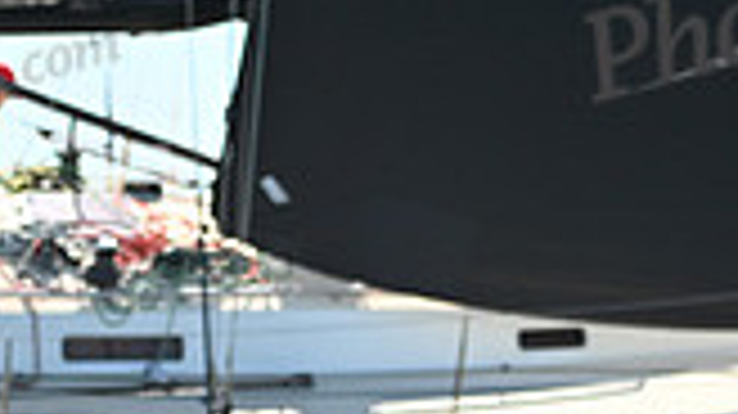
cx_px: 356
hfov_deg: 8.3
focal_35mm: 260
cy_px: 281
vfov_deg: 4.7
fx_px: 5085
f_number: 2.8
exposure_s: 1/5000
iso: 320
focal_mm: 70
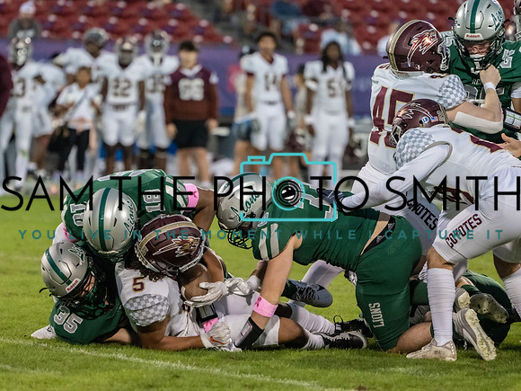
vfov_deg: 4.4
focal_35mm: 339
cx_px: 221
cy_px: 191
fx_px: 5104
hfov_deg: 5.8
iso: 8000
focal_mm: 306
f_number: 5.6
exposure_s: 1/800
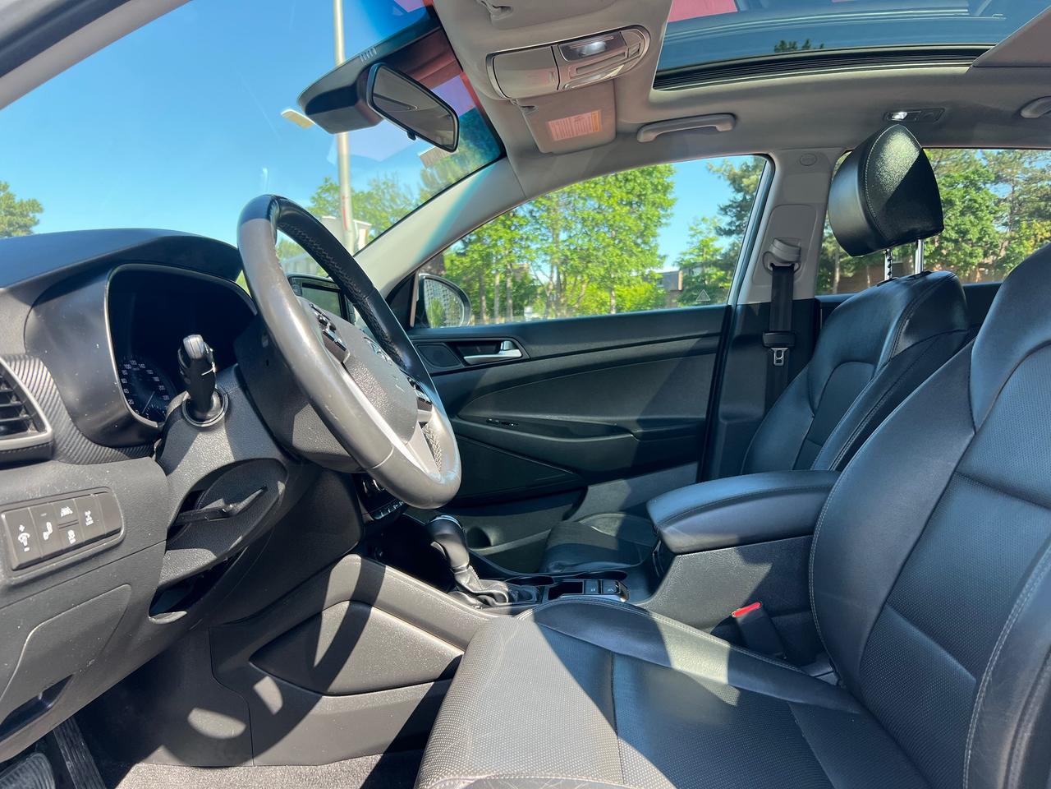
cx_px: 526
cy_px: 394
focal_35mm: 26
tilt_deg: -5.1
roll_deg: -0.3
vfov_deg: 53.1
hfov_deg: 67.3
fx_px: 789
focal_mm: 5.7
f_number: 1.5
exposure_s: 1/401
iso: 50
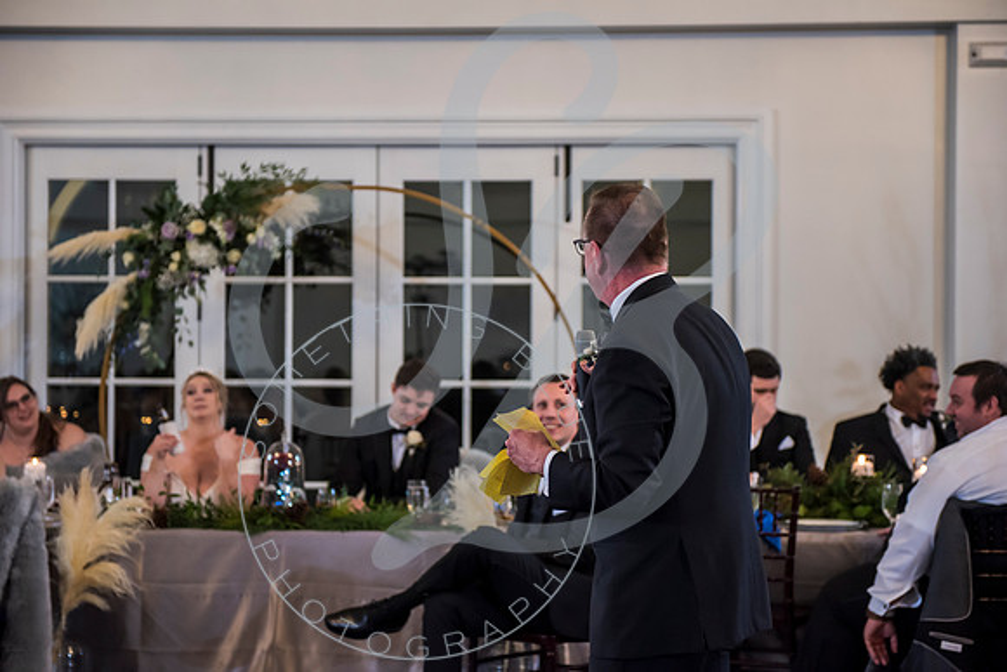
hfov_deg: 28.8
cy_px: 336
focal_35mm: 70
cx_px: 504
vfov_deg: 19.5
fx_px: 1958
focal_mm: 70
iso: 1600
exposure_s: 1/125
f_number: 2.8
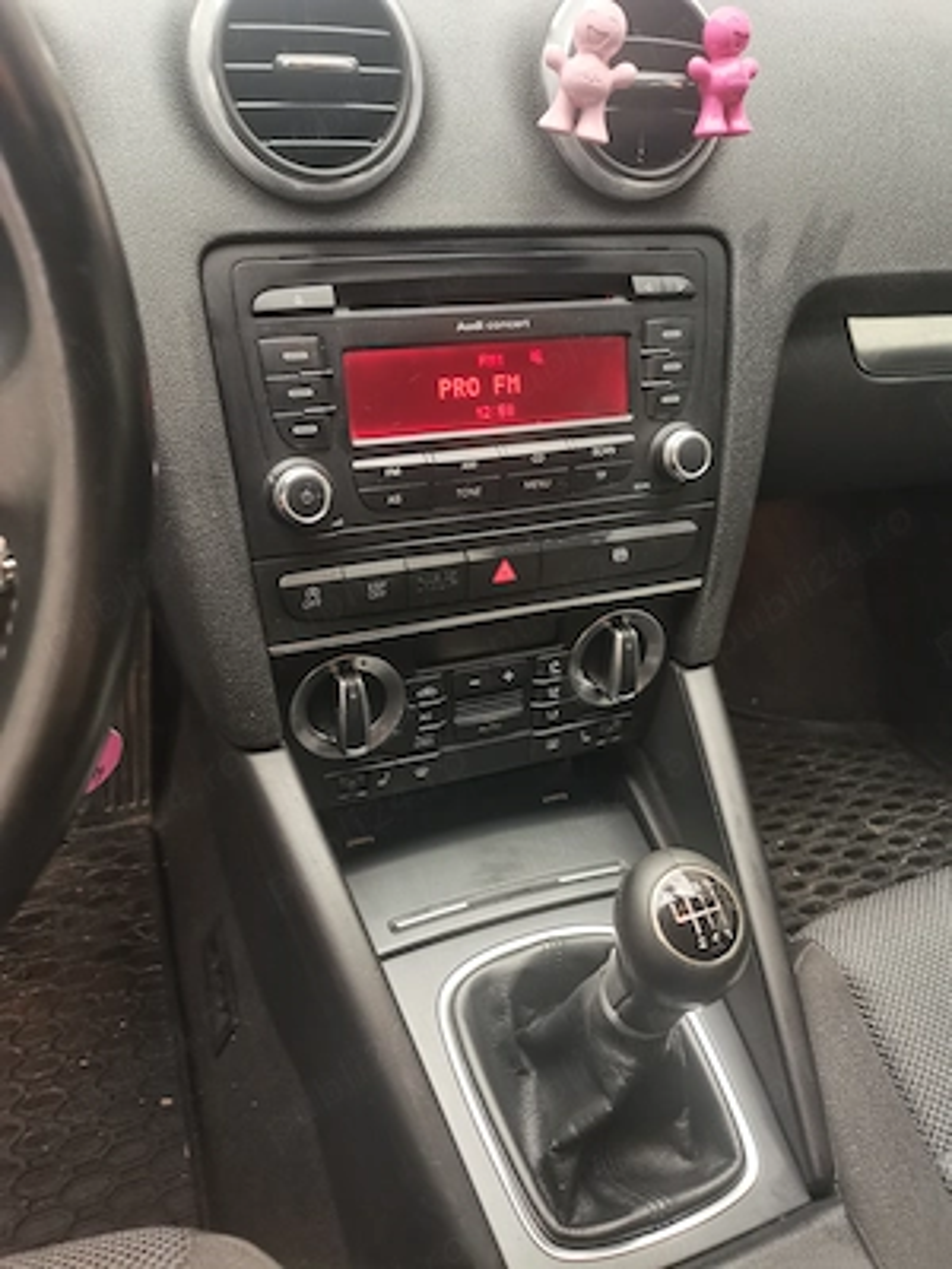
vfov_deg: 67.3
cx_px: 476
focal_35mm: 26
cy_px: 634
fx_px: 953
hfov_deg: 53.1
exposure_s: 1/100
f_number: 1.8
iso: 400
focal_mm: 5.58
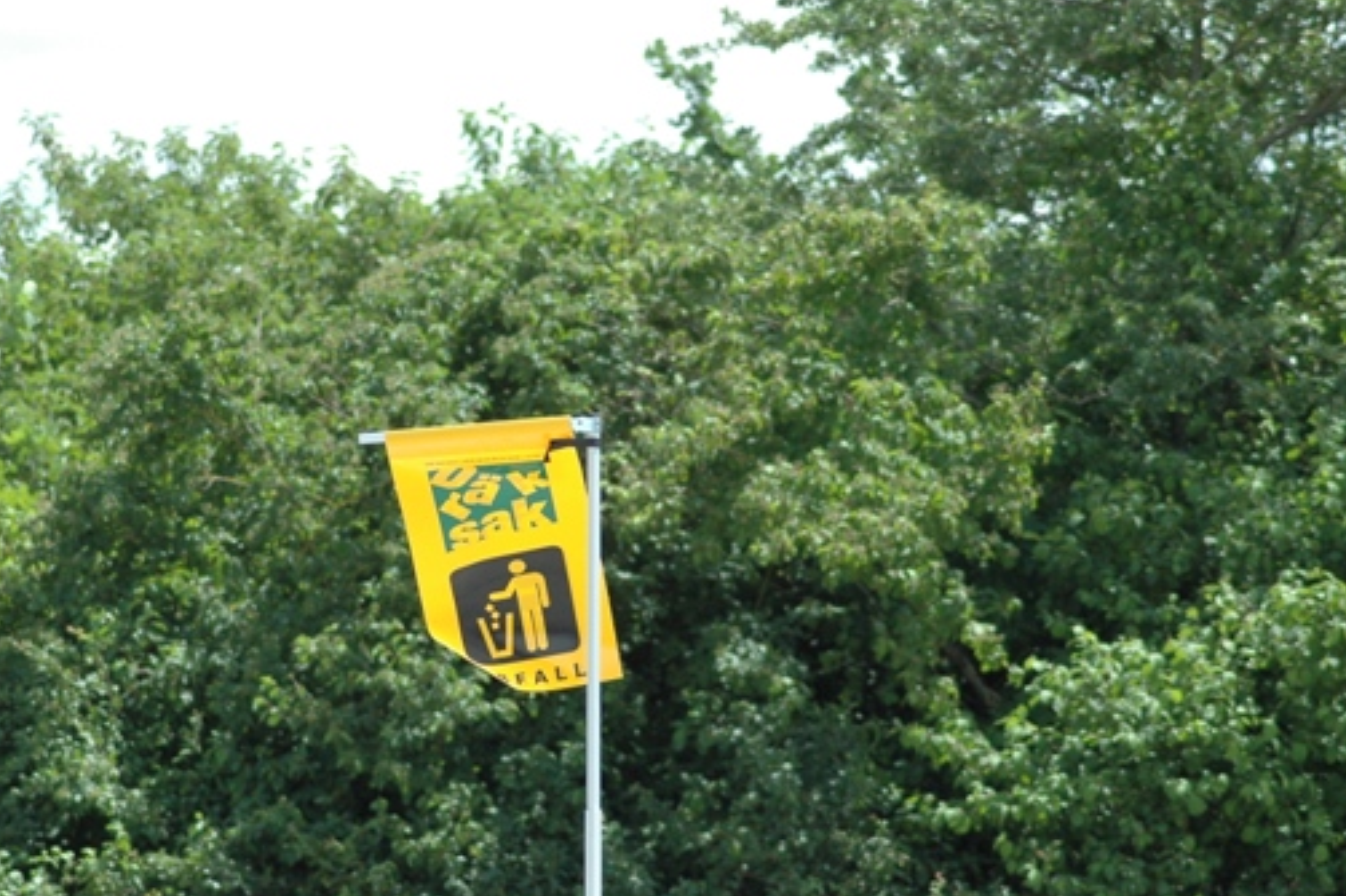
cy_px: 516
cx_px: 530
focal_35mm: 296
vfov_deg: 4.6
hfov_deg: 7.0
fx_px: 11049
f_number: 5.6
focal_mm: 155
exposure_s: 1/1250
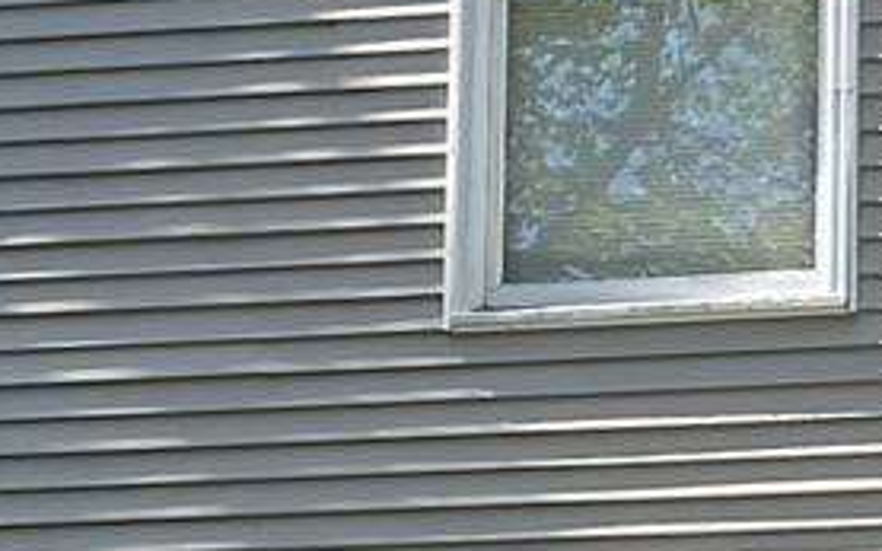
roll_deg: -0.3
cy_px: 771
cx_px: 1006
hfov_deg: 10.1
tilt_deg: +13.2
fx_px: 4903
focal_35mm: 204
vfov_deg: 6.4
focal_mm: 5.1
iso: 50
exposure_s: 1/742
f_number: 1.6
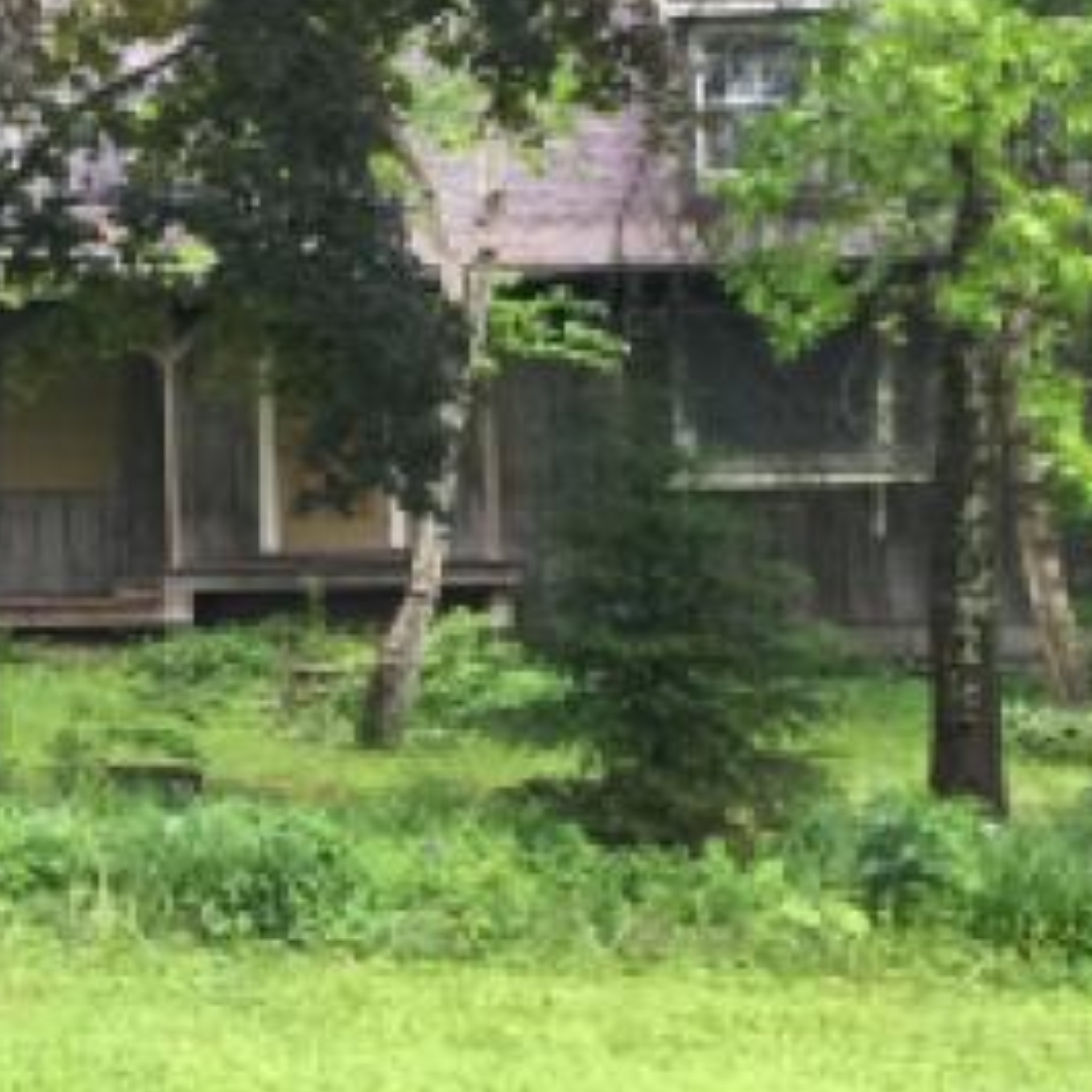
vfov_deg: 17.5
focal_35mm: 99
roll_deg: +0.9
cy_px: 249
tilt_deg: +5.0
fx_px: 3533
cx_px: -301
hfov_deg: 16.6
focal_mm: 4.15
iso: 50
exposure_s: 1/30
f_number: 2.2
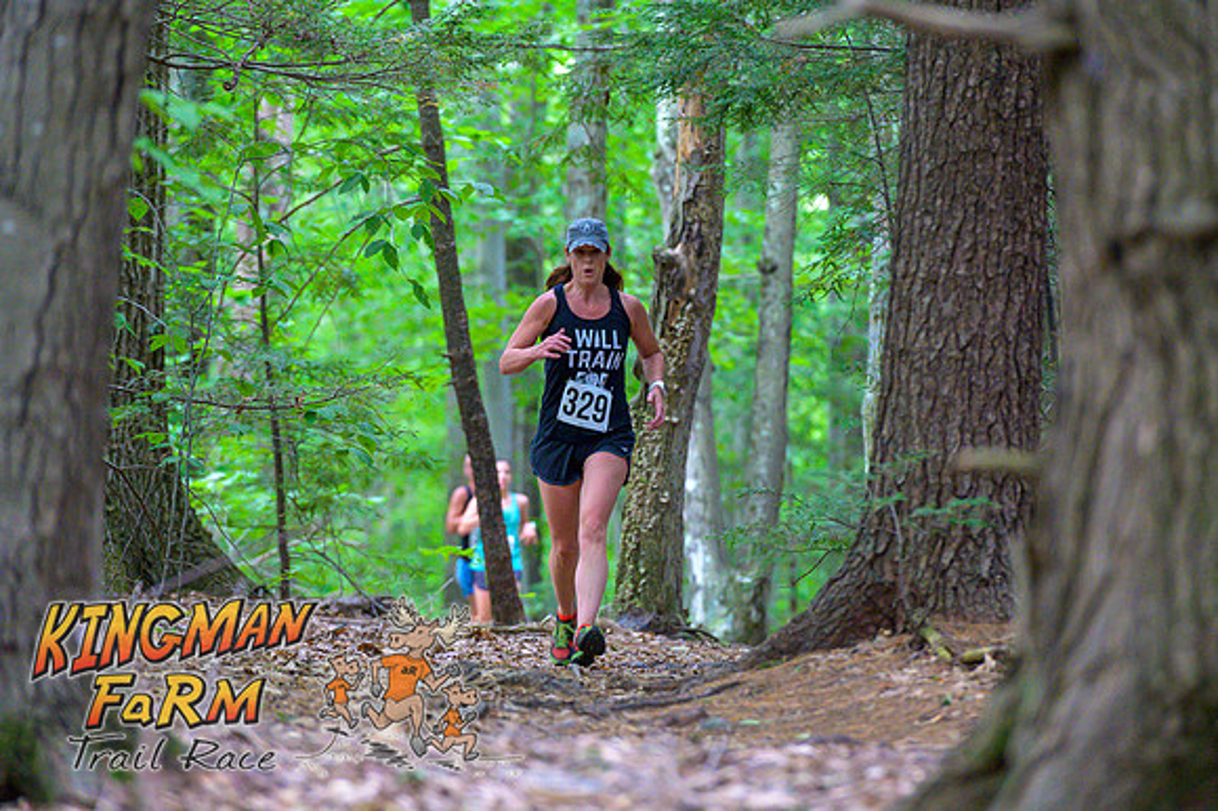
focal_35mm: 200
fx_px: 6763
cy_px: 406
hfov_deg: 10.3
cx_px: 609
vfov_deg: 6.9
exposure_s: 1/160
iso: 8000
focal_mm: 200
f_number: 4
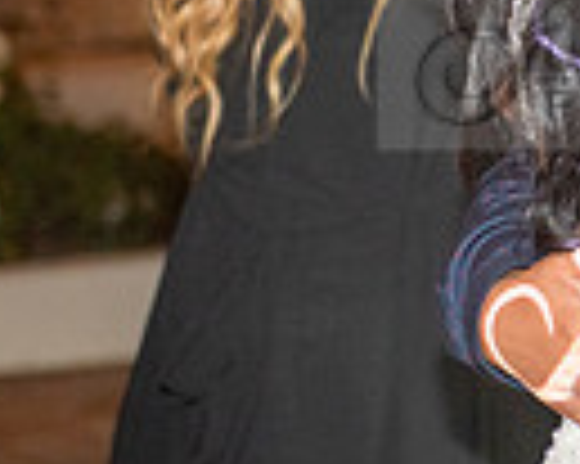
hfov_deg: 6.5
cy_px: 43
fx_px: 5060
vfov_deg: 5.2
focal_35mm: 295
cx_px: 769
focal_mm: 70
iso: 1250
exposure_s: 1/125
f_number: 2.8
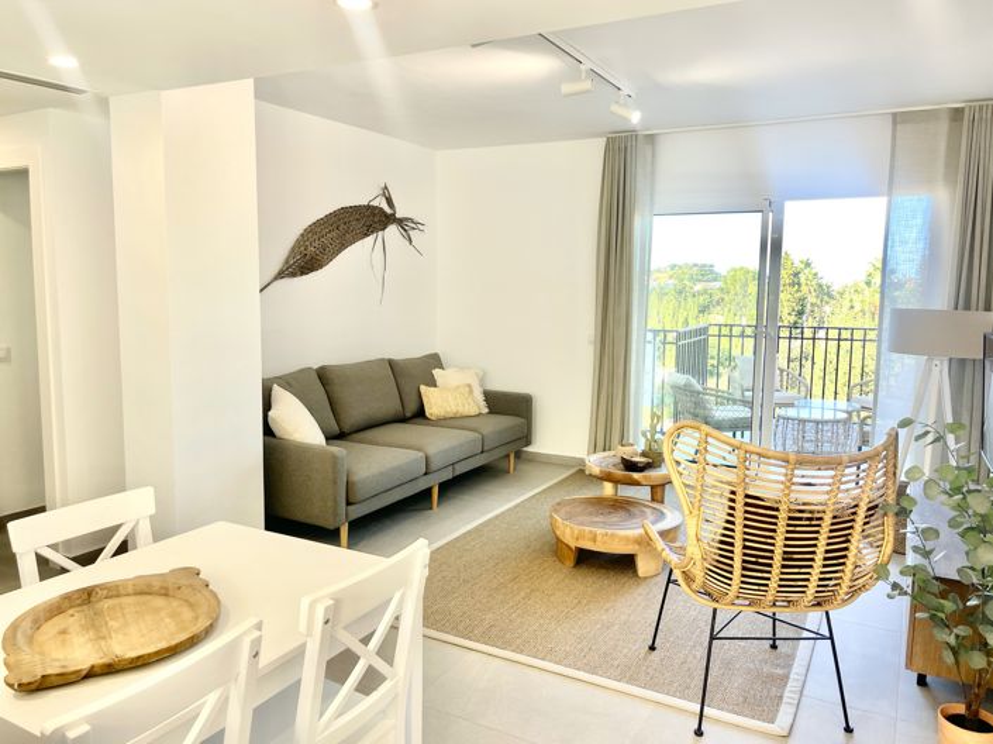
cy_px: 372
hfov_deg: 69.4
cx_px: 496
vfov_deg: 54.8
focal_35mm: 25
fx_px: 717
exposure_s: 1/121
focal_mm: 5.1
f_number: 1.6
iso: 40
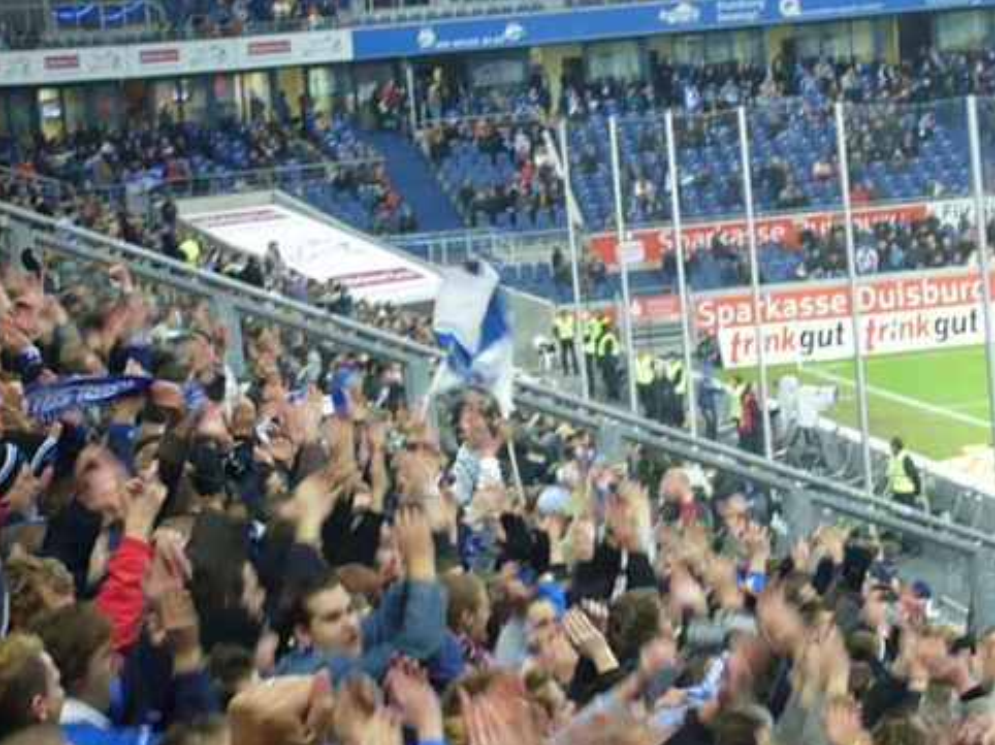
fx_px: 3132
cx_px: 493
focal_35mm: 109
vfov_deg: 13.6
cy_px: 385
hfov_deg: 18.1
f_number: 5
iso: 100
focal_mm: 17.4
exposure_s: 1/30
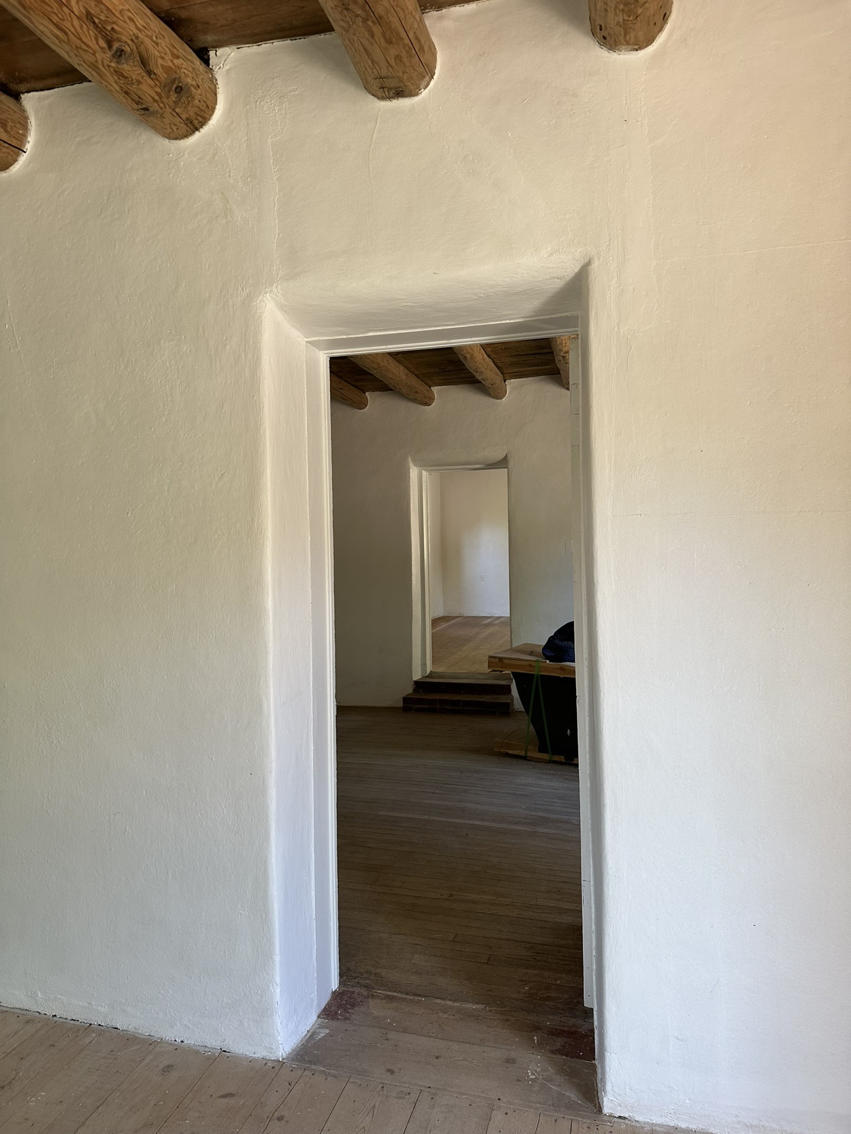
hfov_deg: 56.8
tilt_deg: -1.2
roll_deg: -0.2
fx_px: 787
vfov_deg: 71.6
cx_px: 426
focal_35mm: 24
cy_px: 567
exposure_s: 1/121
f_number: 1.78
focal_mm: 6.86
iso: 125
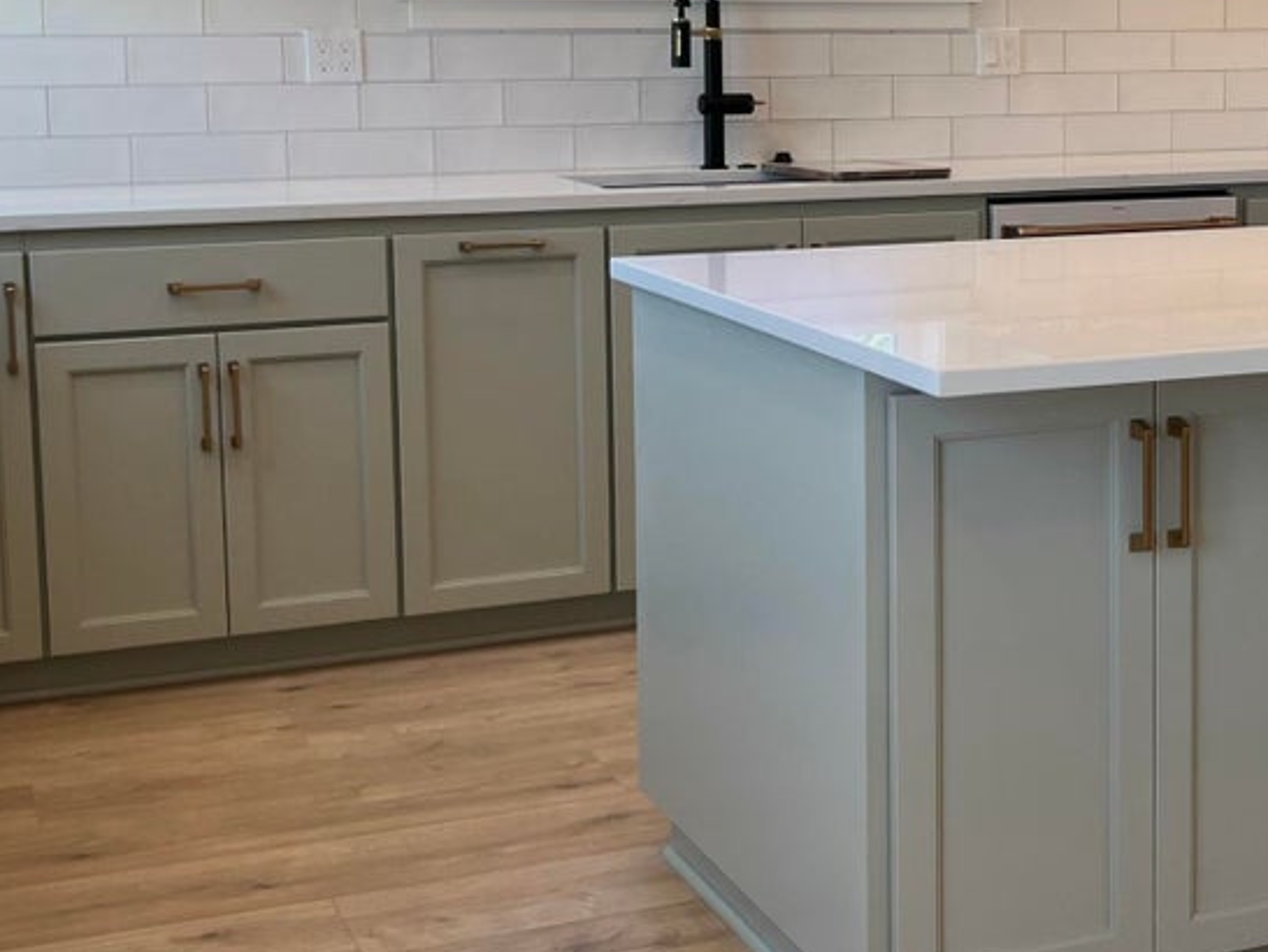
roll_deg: +0.3
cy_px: 297
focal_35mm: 65
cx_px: 1044
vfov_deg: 22.5
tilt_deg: -6.2
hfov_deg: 29.0
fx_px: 2382
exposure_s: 1/219
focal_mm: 5.7
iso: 40
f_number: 1.5
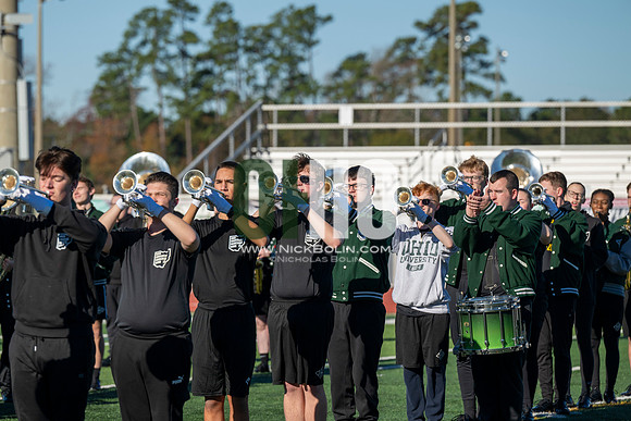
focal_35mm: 200
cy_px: 210
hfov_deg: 10.3
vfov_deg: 6.9
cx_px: 316
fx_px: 3506
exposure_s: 1/2000
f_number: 5
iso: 160
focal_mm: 200
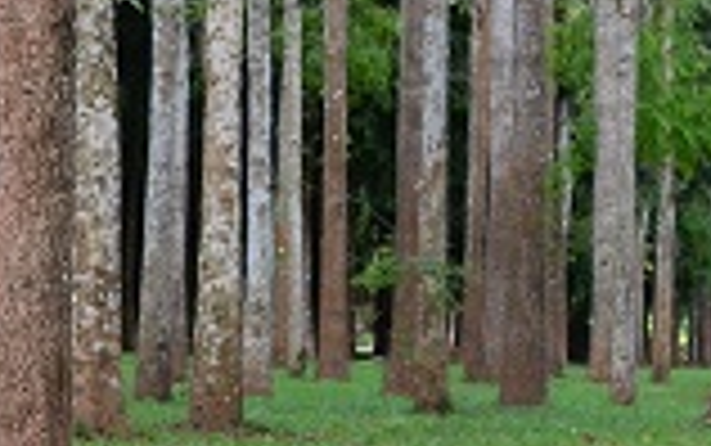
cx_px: 490
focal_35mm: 231
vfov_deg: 5.7
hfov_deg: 9.1
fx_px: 4479
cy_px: 2
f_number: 5.6
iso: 400
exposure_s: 1/125
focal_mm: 40
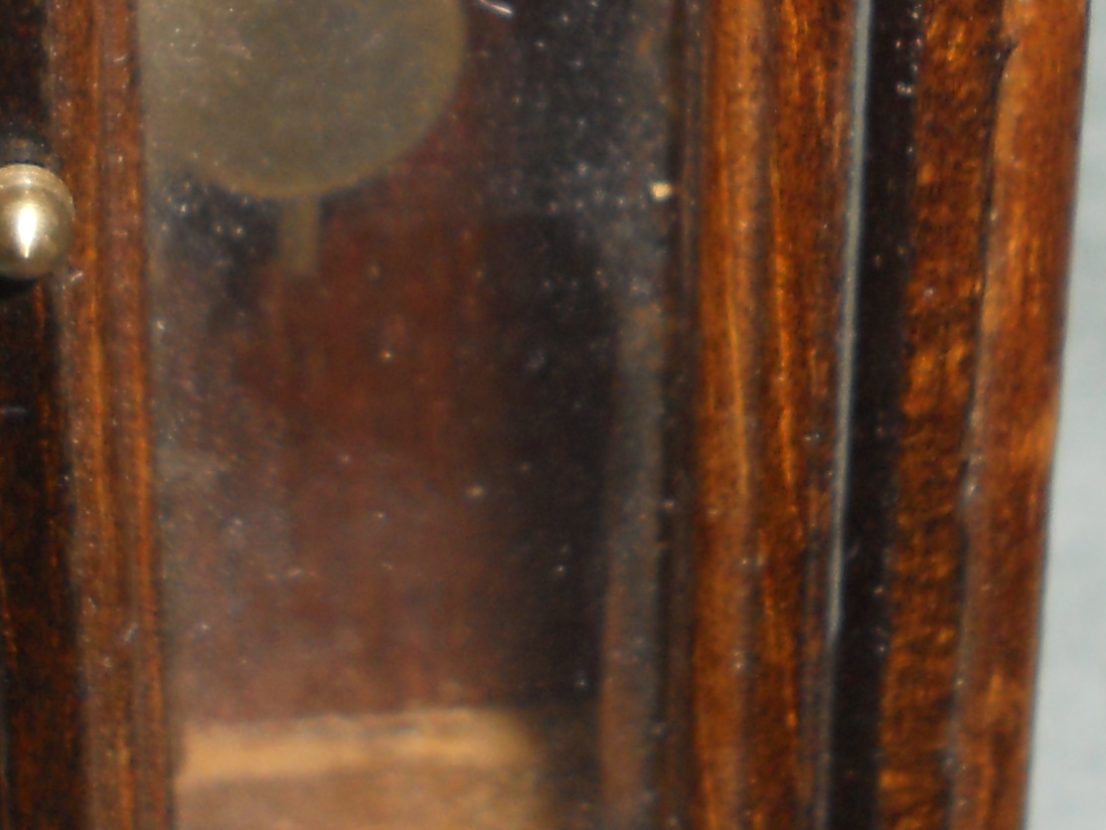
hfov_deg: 17.1
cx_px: 334
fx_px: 3675
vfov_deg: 12.7
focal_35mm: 115
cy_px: -47
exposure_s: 1/25
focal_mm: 5.8
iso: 80
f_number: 8.8
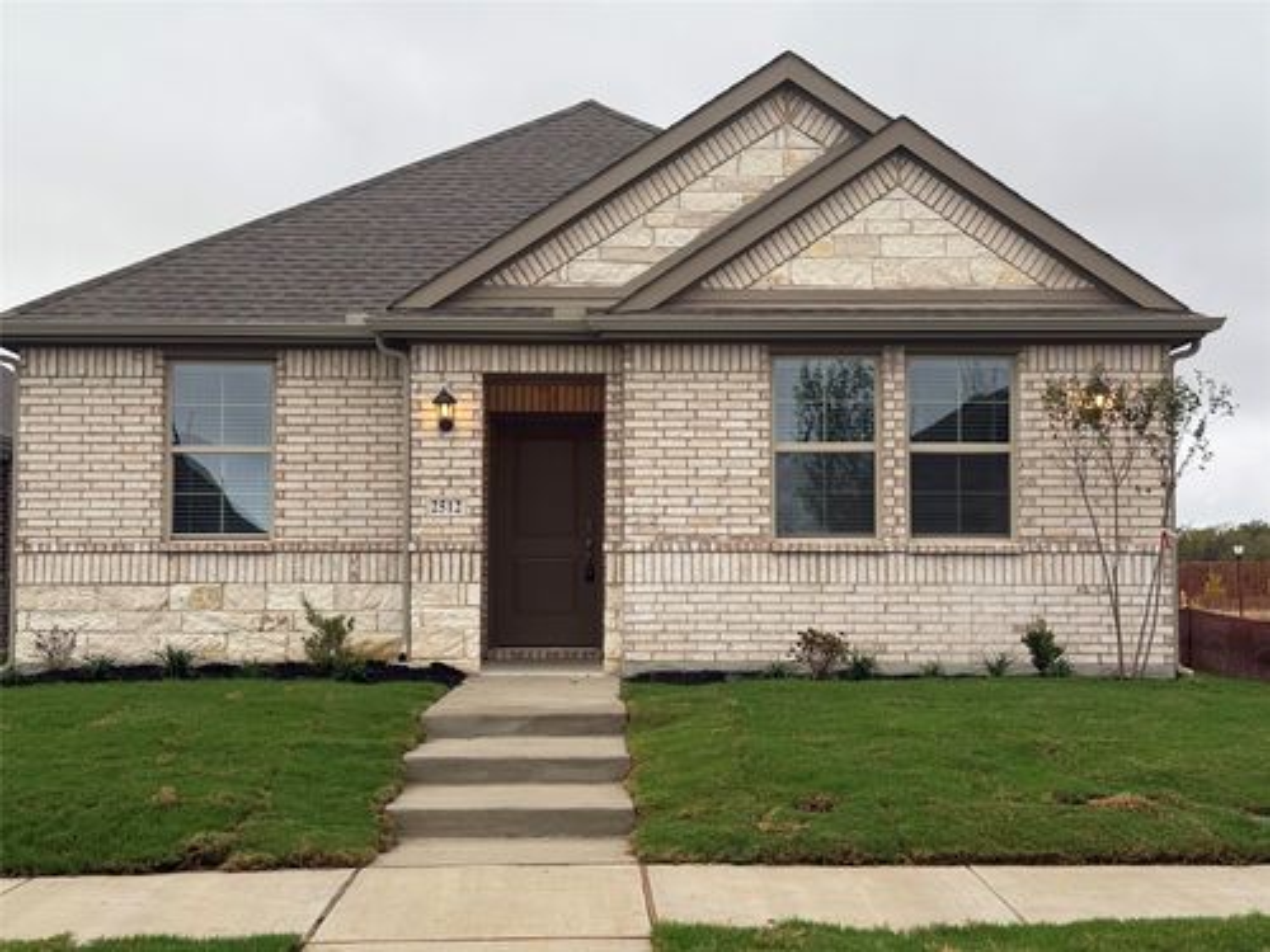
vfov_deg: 30.3
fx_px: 1761
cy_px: 476
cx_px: 635
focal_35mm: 48
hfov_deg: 39.7
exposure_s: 1/447
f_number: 1.78
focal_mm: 6.76
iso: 64
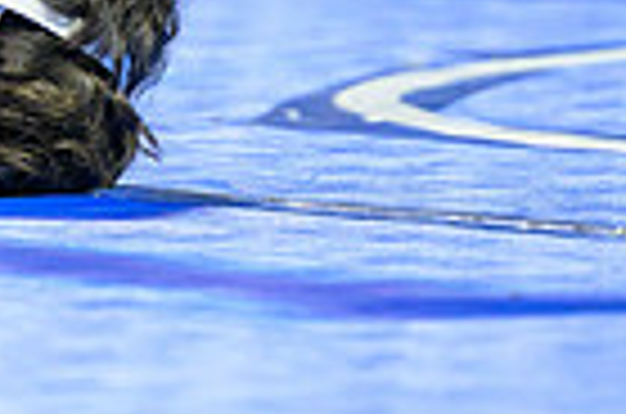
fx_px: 16447
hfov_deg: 2.2
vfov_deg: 1.4
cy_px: -314
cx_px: -135
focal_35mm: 948
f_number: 2.8
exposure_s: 1/800
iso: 2000
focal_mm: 170
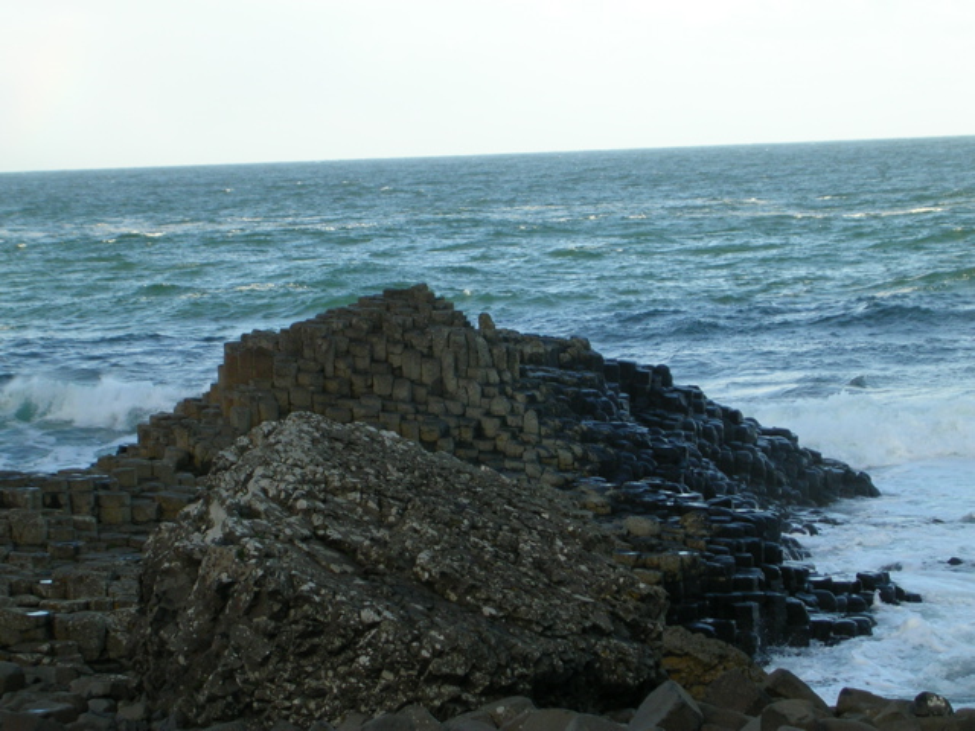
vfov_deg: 12.9
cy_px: 366
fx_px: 3239
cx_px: 488
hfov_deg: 17.1
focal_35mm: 115
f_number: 4.9
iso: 50
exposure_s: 1/150
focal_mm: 17.4
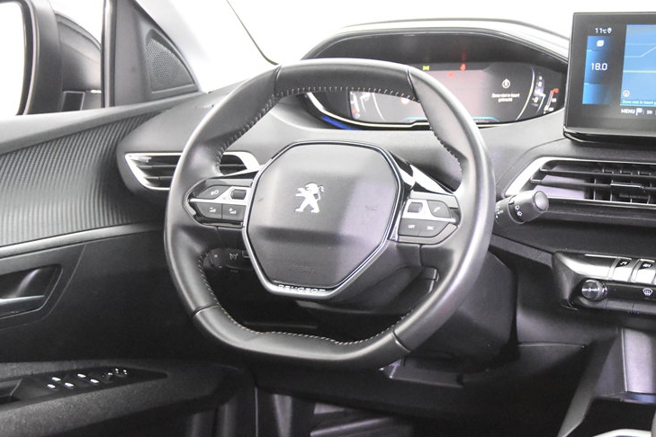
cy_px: 272
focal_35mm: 59
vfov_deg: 22.9
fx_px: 1075
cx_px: 452
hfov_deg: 33.6
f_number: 3.2
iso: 12800
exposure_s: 1/50
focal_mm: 28
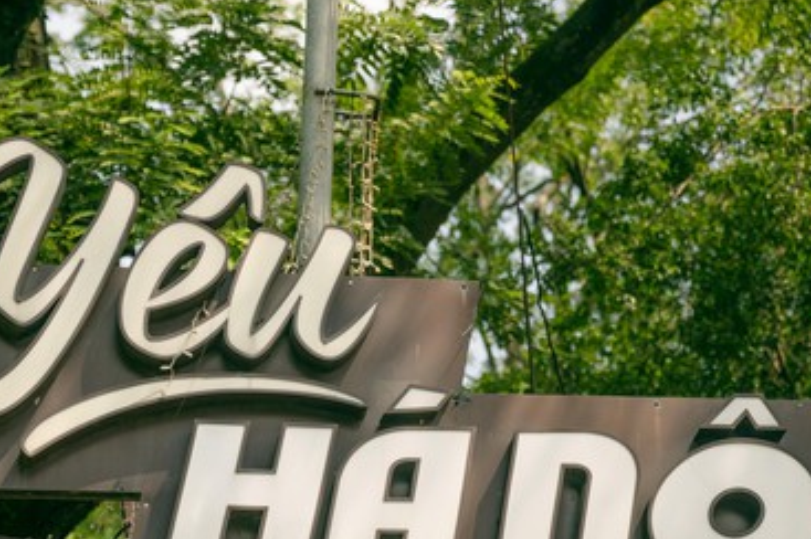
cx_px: 283
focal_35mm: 126
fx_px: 2836
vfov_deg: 10.9
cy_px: 265
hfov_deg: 16.2
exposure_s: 1/2000
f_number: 2.8
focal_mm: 70
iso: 250
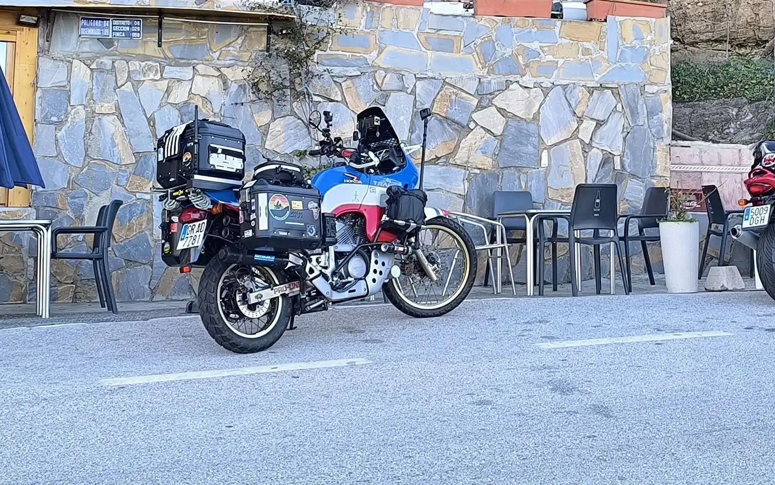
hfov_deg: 31.6
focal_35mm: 64
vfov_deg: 20.2
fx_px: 1352
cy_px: 121
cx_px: 548
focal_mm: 6.14
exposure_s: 1/100
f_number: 1.65
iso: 100
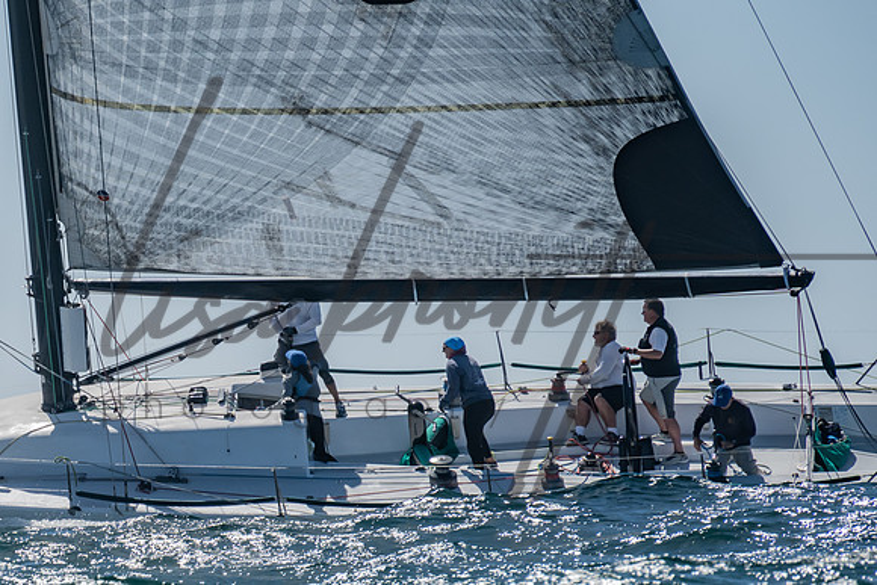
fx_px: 11557
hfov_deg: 4.3
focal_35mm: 474
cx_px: -45
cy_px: 502
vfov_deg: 2.9
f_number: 6.3
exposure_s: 1/2000
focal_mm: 200
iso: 160
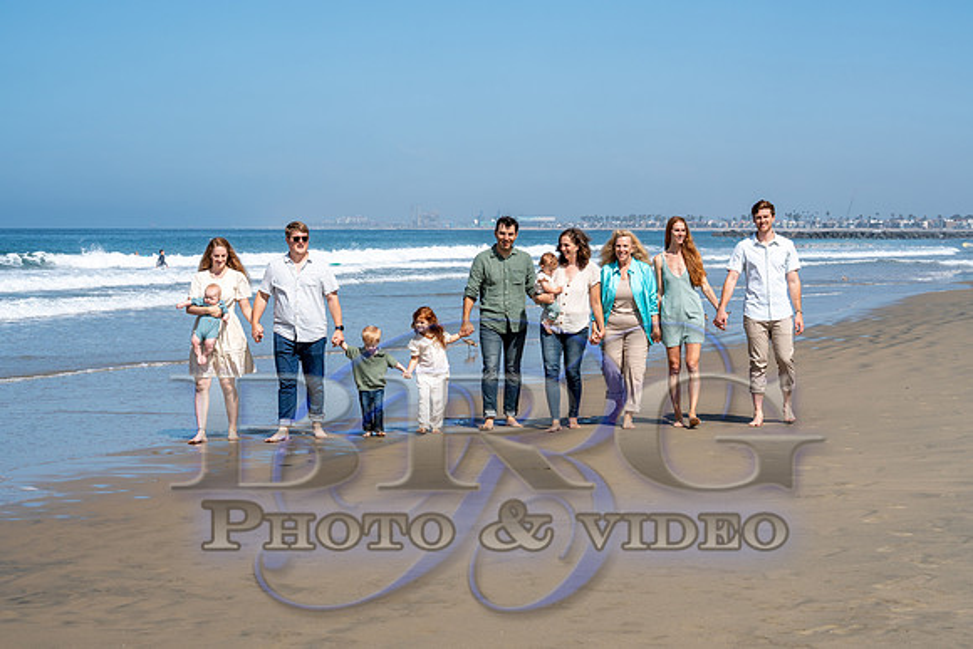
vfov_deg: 15.9
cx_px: 486
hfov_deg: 23.6
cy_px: 324
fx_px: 2325
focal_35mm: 86
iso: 160
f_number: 9
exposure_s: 1/640
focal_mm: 86
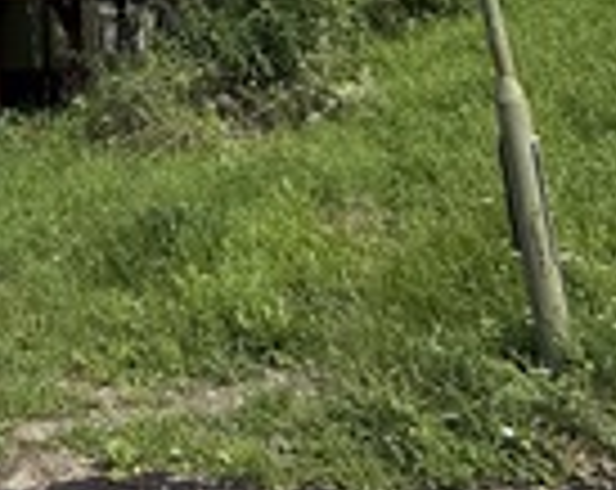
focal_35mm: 45
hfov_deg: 32.8
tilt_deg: +12.3
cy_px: -180
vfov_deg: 26.9
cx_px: -148
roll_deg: -1.8
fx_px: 819
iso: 50
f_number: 2.2
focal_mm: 2.22
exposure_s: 1/1613
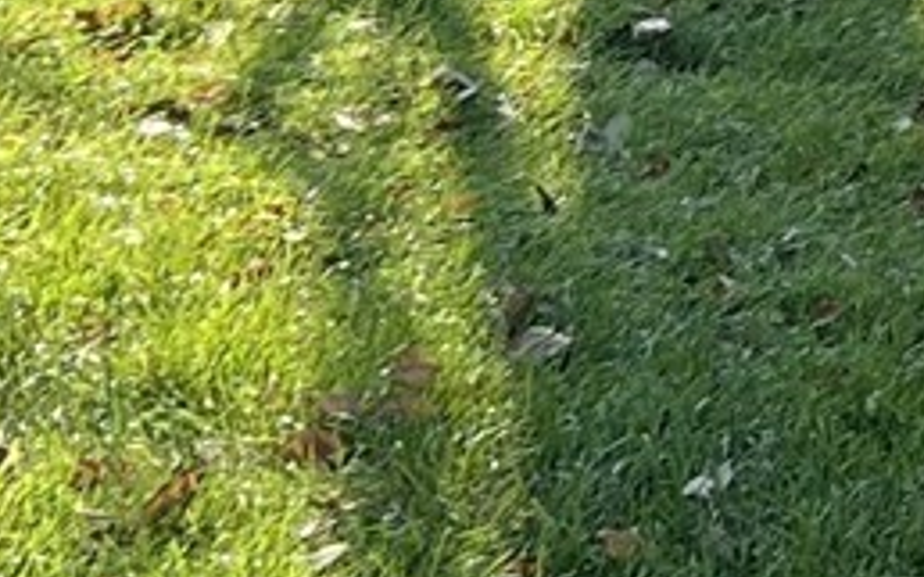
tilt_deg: -8.5
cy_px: -631
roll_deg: -0.8
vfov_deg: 5.8
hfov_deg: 8.9
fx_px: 5512
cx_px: 1988
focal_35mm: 219
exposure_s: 1/674
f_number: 1.5
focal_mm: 5.7
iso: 50
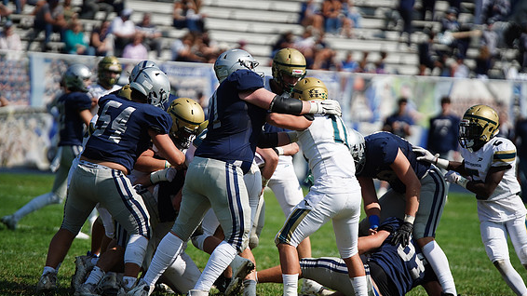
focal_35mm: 322
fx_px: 4498
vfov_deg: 3.8
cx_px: 264
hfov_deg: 6.7
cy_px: 151
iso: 400
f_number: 2.8
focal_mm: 300
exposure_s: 1/6400
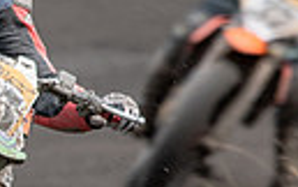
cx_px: -215
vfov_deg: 0.5
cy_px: 189
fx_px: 19867
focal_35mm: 2443
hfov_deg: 0.9
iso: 200
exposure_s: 1/320
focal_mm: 360
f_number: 7.1
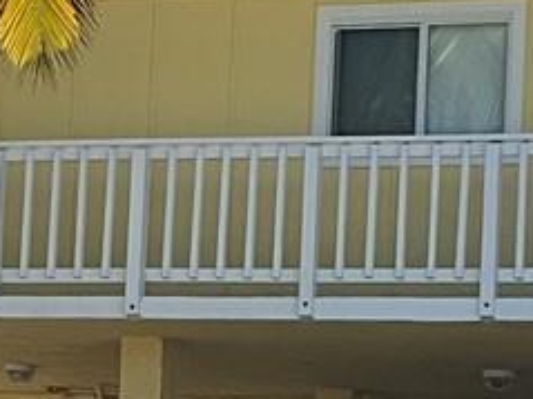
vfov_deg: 7.6
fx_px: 2986
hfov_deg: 10.2
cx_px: 216
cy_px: 457
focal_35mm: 194
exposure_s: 1/1675
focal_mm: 3
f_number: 1.8
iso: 25
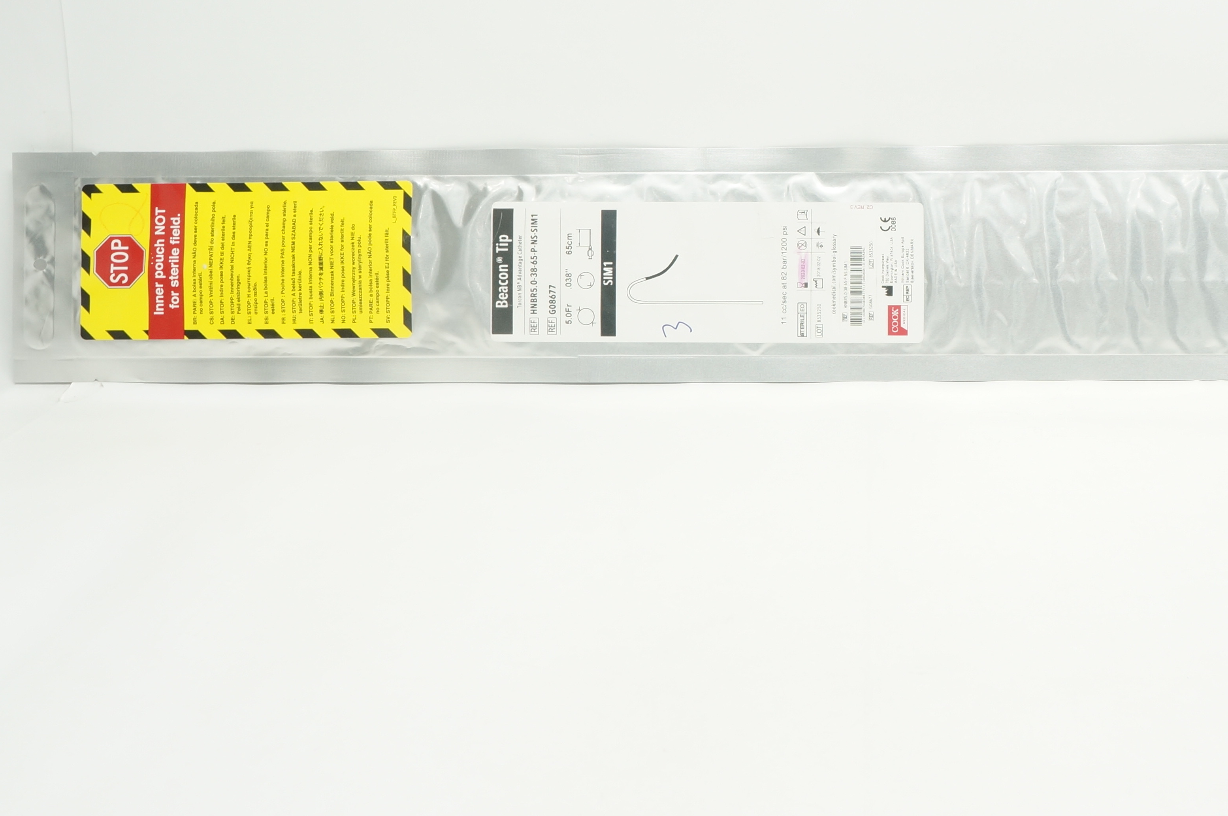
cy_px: 262
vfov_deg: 26.9
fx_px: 1697
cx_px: 925
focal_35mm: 50
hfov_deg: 38.7
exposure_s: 1/15
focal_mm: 21
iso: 400
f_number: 11
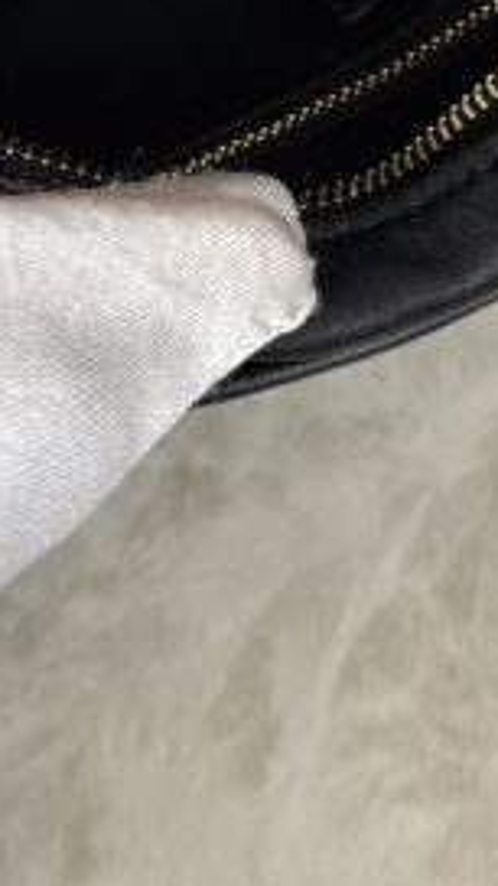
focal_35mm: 77
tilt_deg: -54.1
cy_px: -140
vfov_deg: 25.1
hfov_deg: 15.6
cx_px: 345
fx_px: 1808
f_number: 1.78
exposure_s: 1/120
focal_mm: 6.76
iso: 80
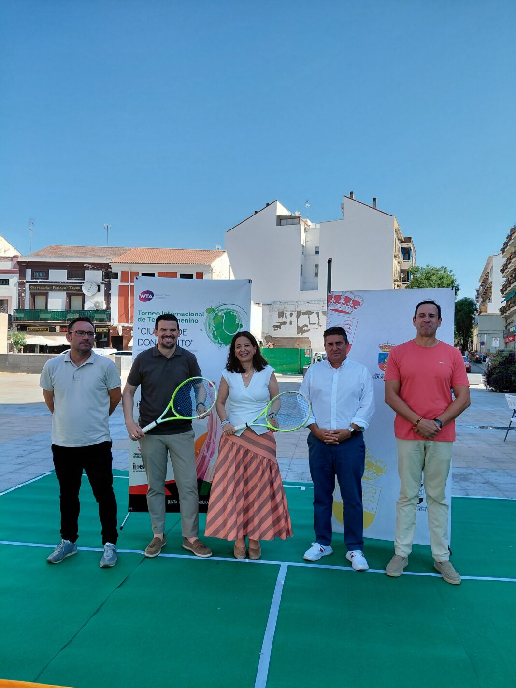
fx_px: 497
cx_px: 258
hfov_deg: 54.9
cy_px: 344
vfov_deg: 69.4
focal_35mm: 25
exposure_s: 1/1187
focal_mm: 4.69
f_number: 1.8
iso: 50
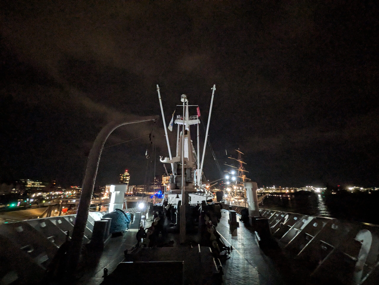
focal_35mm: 14
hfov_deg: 102.0
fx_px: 153
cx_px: 190
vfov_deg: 85.7
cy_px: 142
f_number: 2.2
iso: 1128
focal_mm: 1.83
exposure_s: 1/16.7
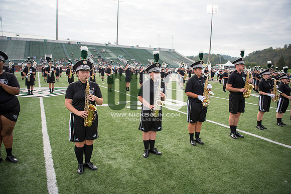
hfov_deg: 73.7
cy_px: 97
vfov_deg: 53.2
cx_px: 146
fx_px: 194
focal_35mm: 24
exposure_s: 1/2000
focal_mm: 24
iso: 400
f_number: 2.8
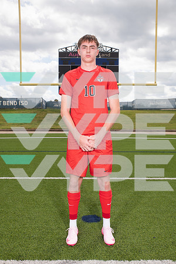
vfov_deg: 54.4
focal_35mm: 35
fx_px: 257
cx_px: 88
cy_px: 132
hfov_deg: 37.9
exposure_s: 1/400
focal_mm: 35
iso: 125
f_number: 7.1
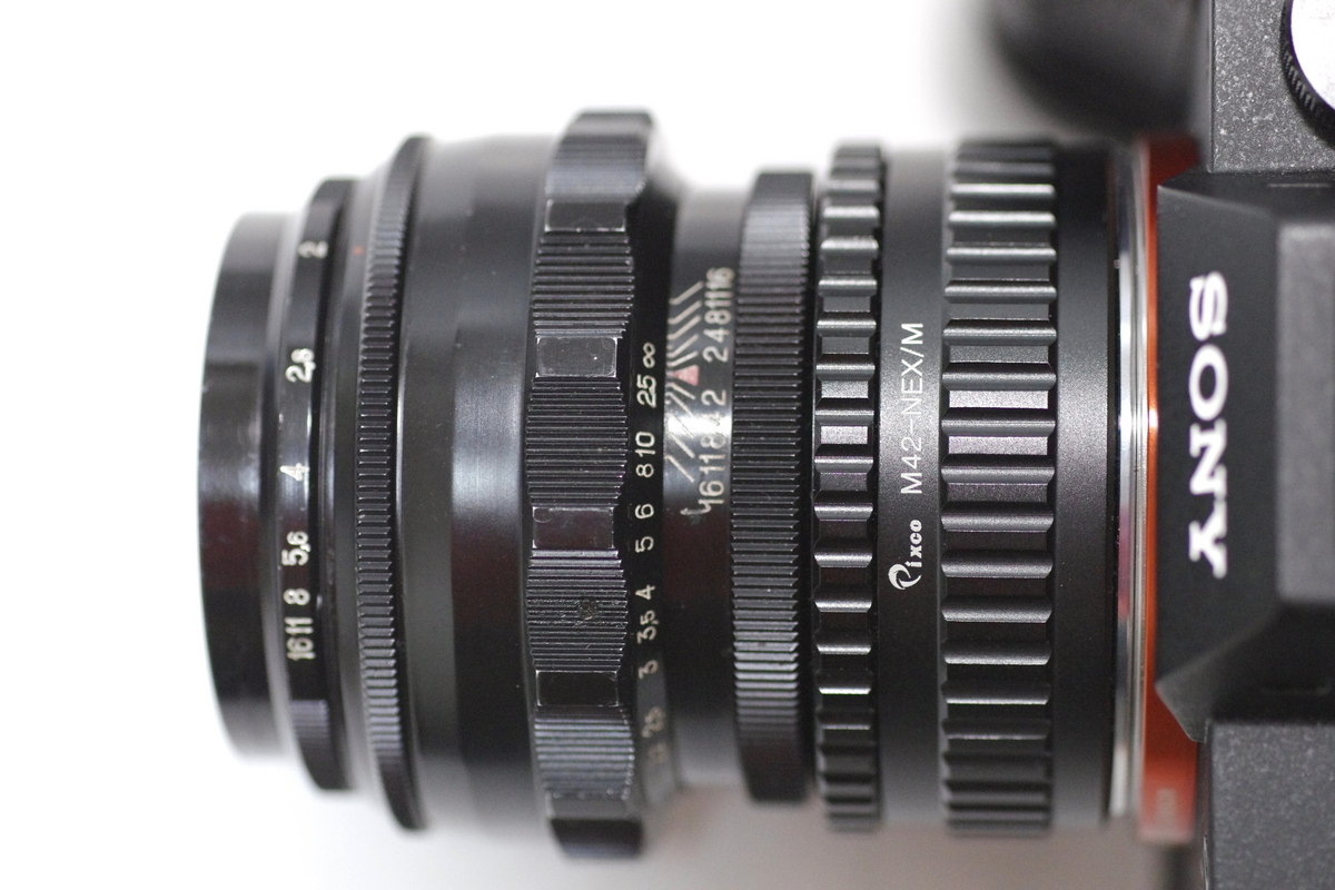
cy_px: 445
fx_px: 3893
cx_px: 668
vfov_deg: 13.0
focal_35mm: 105
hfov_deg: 19.5
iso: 3200
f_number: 3.2
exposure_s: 1/60
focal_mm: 70
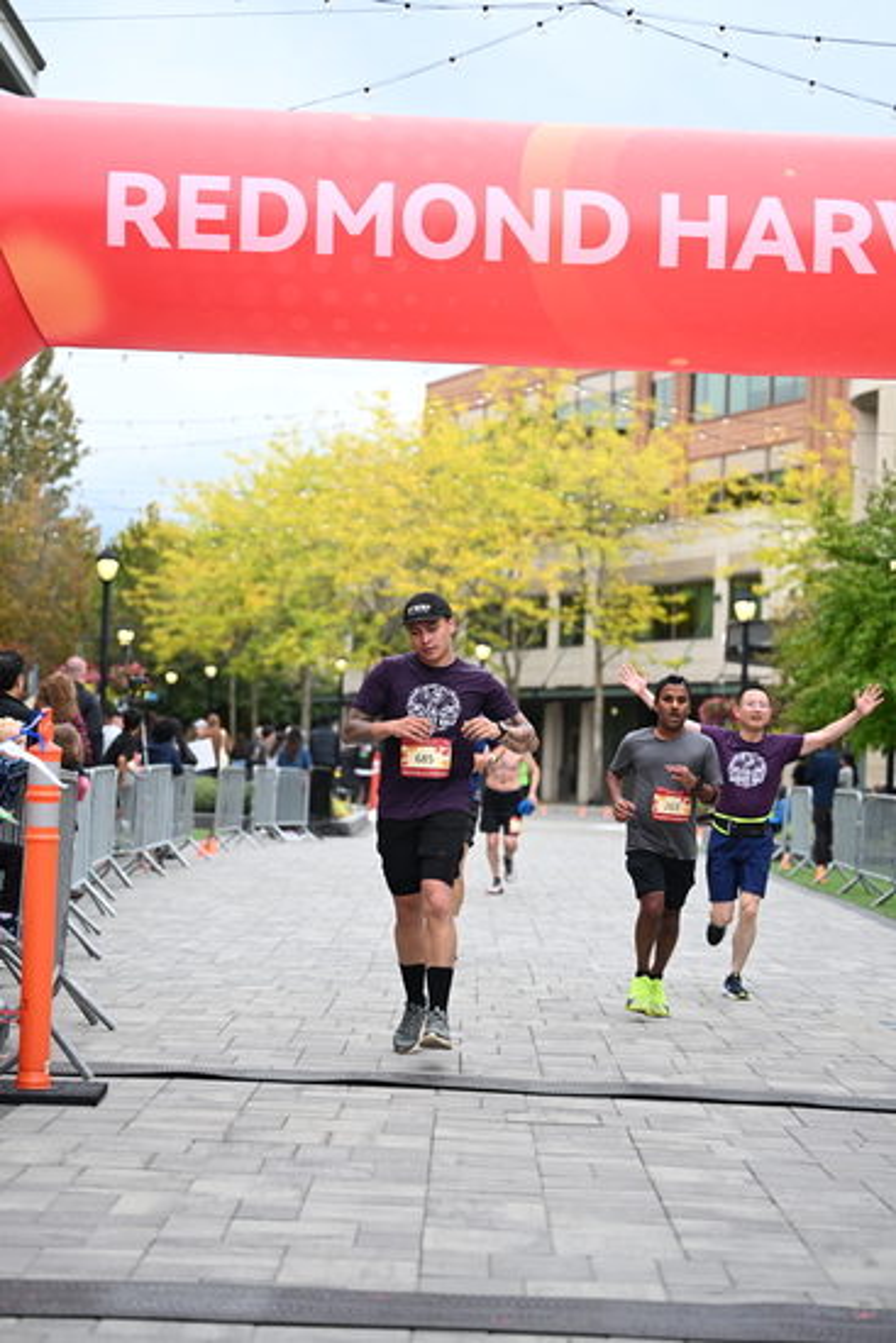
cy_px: 672
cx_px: 448
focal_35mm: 72
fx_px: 2686
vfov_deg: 28.1
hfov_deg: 18.9
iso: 640
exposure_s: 1/2000
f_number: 2.8
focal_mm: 72
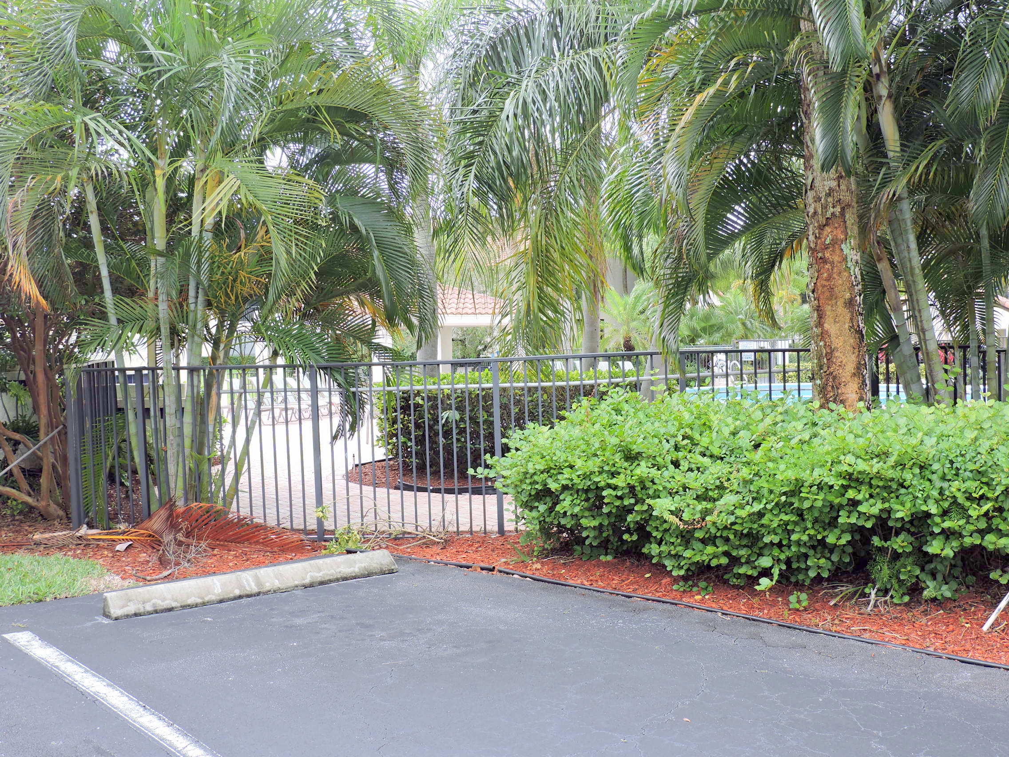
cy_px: 378
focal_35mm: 40
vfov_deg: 36.0
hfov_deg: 46.8
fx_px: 1166
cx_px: 504
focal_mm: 7.1
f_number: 3.3
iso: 100
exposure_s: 1/160
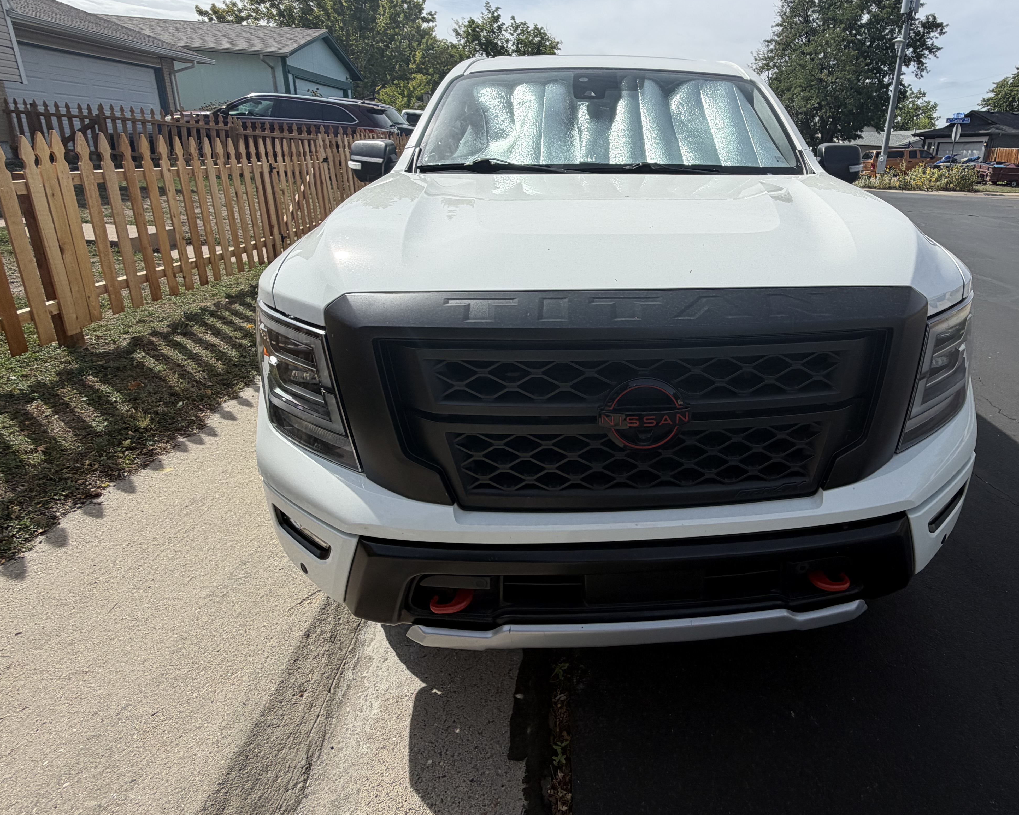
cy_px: 360
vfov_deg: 67.9
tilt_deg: -17.8
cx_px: 646
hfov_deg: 78.7
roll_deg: -1.7
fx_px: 603
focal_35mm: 20
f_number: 2.2
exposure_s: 1/1145
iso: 25
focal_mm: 2.22
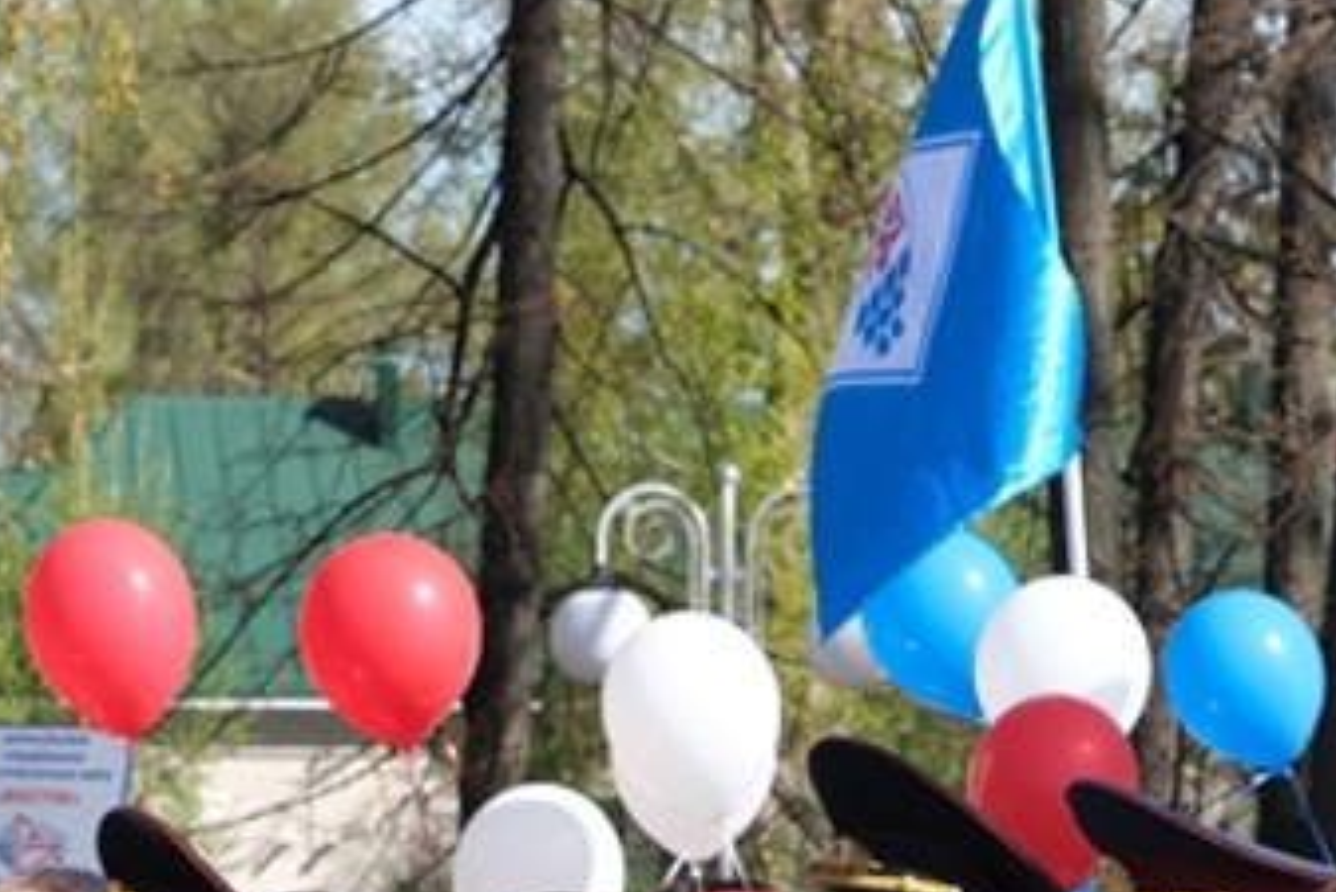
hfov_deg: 12.1
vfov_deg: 8.1
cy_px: 916
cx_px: 418
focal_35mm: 169
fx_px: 6274
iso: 160
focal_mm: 50.5
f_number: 5.6
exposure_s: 1/350
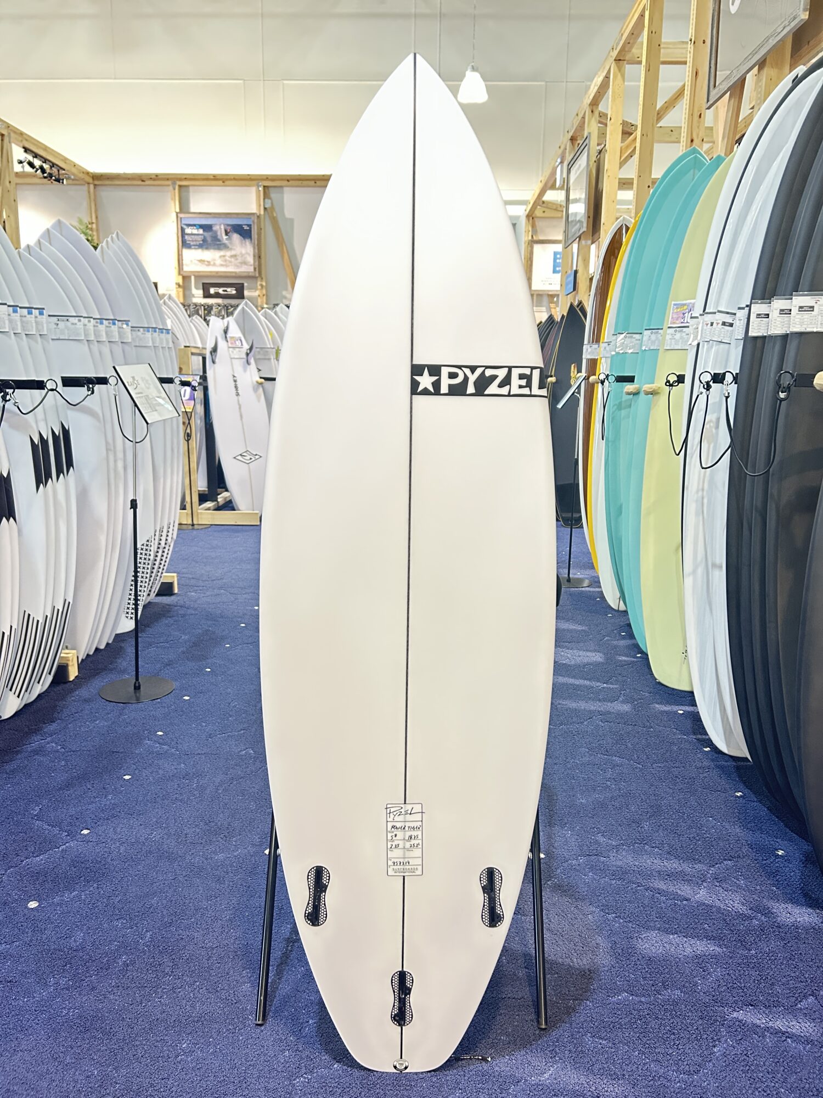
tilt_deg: -11.8
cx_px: 412
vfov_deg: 67.3
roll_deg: -0.7
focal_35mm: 26
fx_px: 824
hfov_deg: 53.1
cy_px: 549
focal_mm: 5.7
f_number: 1.5
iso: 320
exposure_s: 1/60
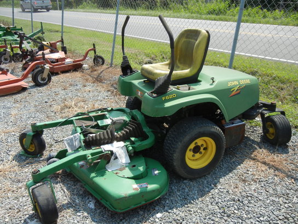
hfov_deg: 60.0
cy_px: 112
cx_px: 149
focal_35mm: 30
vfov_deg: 46.8
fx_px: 258
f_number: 3.5
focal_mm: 5.4
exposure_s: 1/818
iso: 160
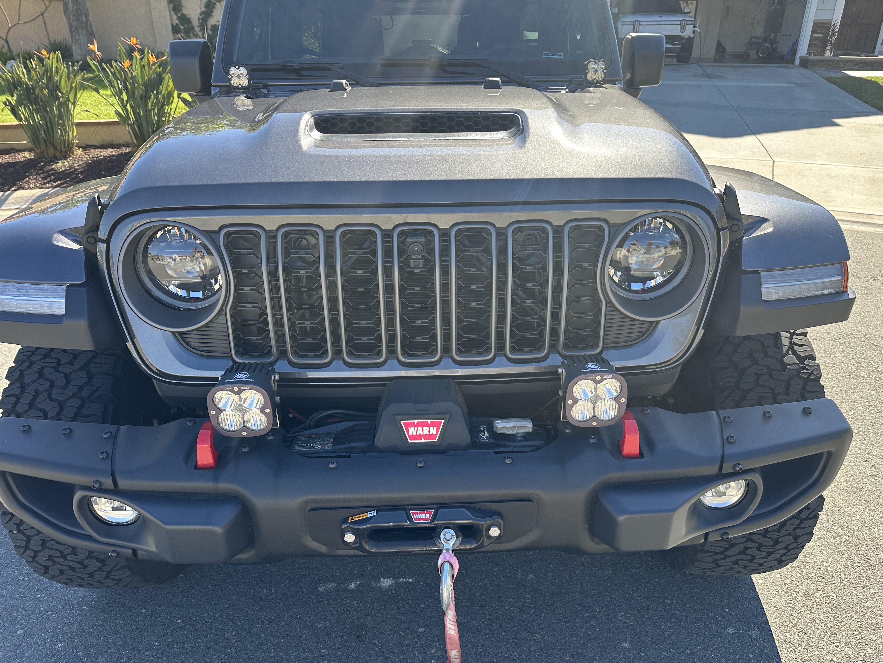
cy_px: 332
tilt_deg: -24.0
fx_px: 612
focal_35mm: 24
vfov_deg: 56.8
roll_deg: -0.3
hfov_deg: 71.6
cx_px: 442
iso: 80
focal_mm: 6.86
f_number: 1.78
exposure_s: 1/797
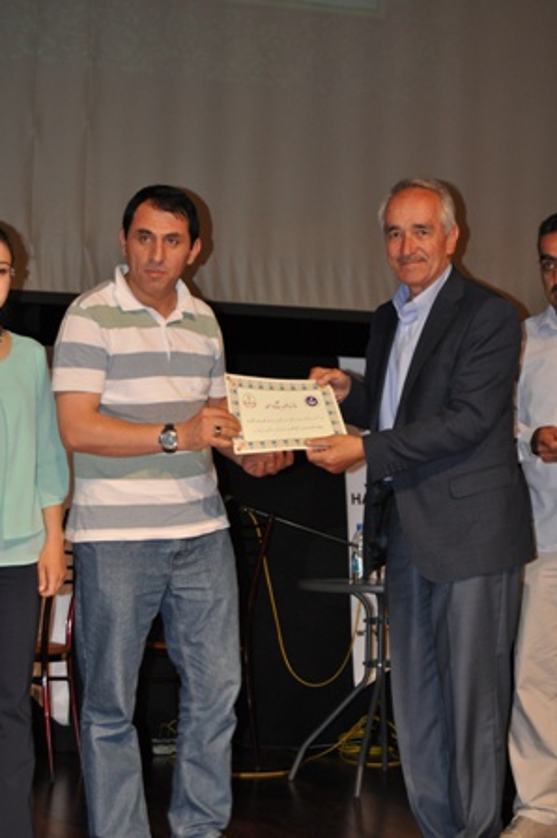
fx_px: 1569
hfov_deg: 20.1
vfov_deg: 29.9
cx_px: 278
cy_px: 419
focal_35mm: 68
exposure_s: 1/60
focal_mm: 45
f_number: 5.3
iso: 800
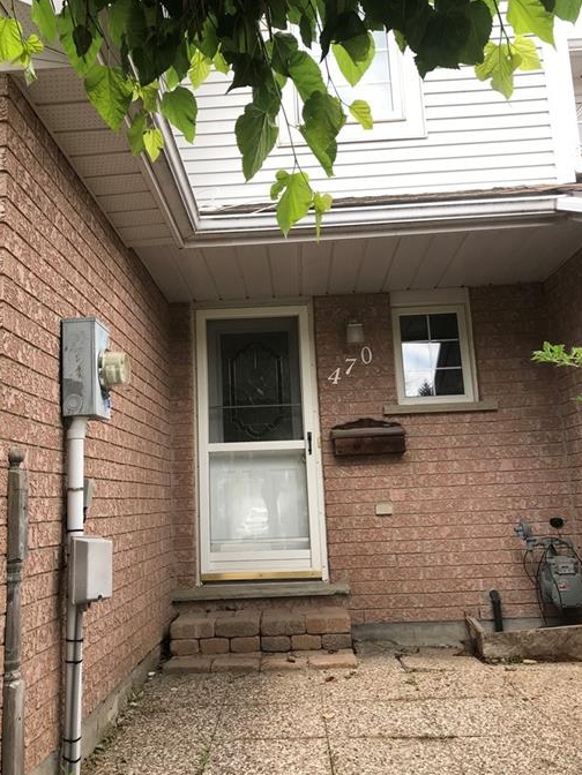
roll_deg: +1.7
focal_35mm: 32
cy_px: 377
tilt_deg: +11.1
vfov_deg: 56.8
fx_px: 717
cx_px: 262
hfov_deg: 44.1
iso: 20
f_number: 1.8
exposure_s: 1/418
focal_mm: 3.99
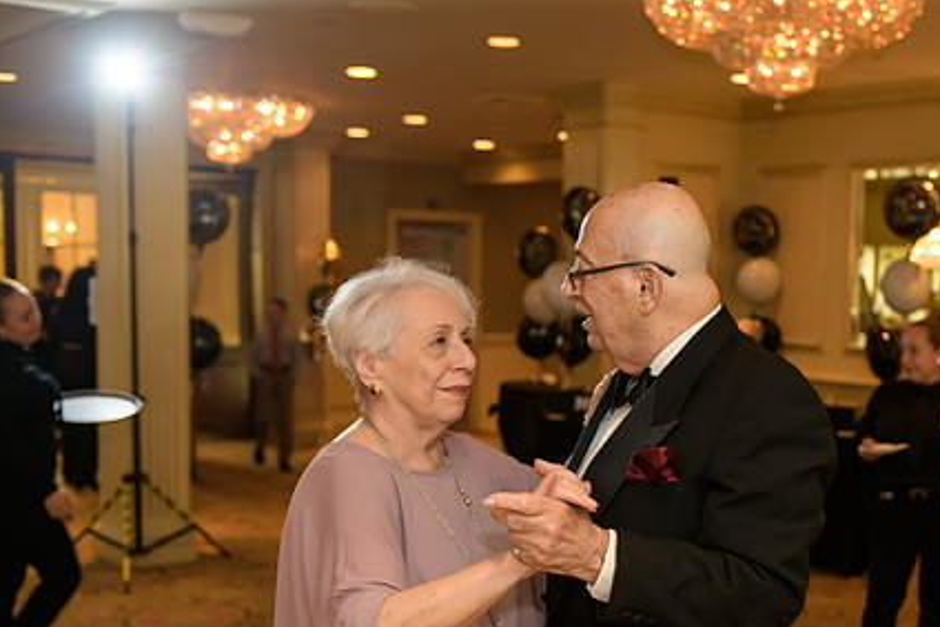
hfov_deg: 37.9
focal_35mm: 52
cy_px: 424
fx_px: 1358
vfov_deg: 25.9
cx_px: 601
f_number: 3.2
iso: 1000
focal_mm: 38
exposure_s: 1/125
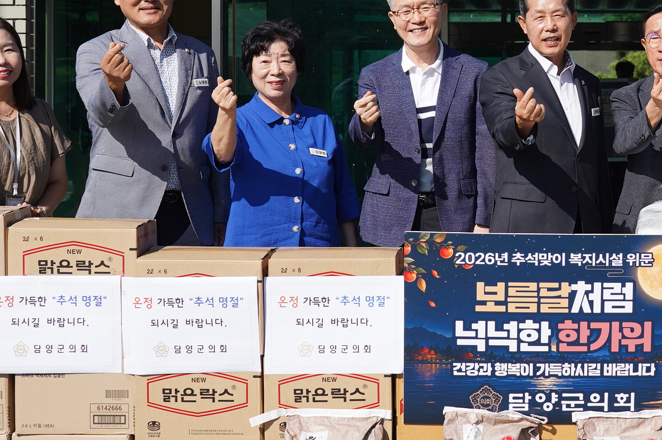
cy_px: 104
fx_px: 1856
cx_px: 629
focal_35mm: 101
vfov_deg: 13.5
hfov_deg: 19.7
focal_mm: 42
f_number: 5.6
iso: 160
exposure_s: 1/1000
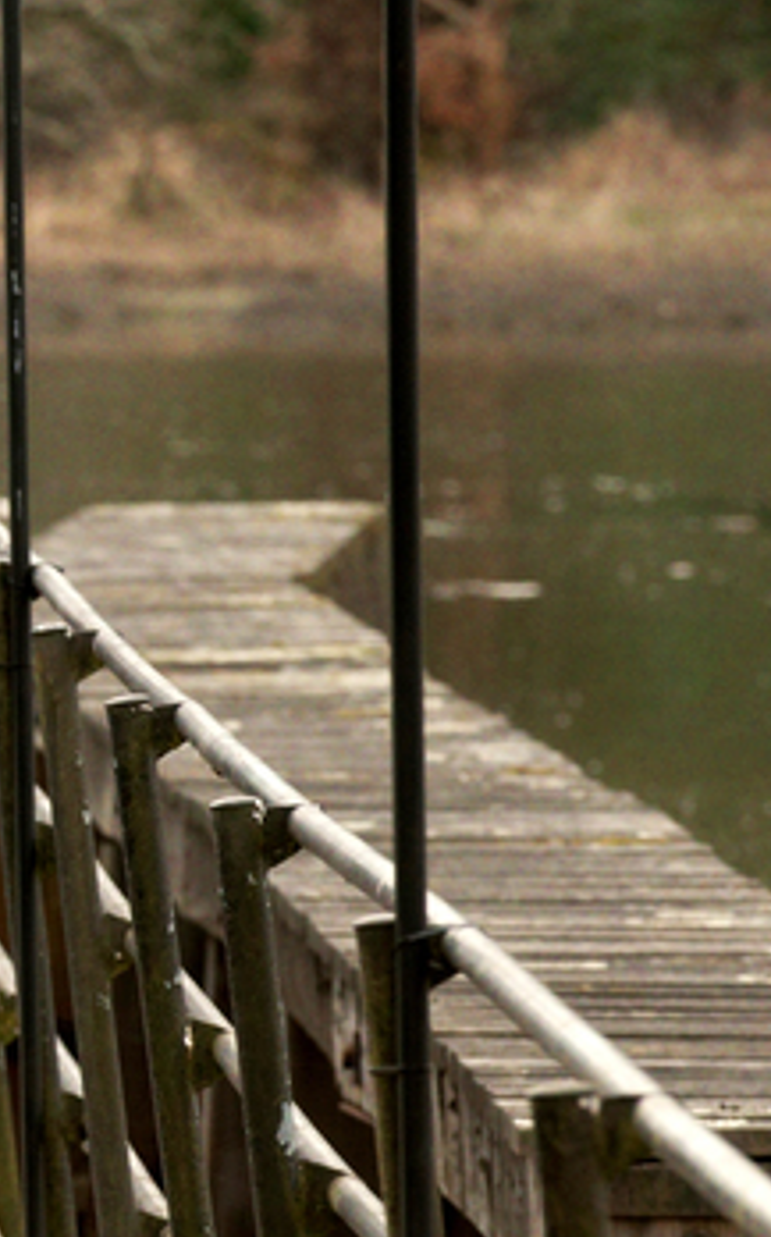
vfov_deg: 5.1
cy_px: 634
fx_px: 13807
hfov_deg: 3.2
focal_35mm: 410
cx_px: -625
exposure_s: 1/320
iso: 640
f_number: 6.3
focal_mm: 140
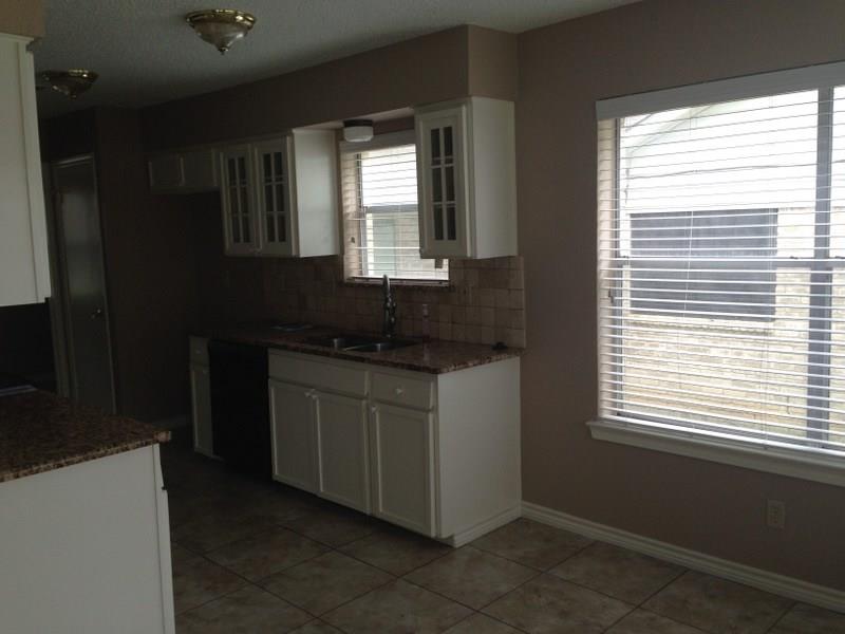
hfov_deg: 55.4
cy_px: 317
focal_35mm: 33
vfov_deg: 42.9
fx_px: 806
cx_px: 422
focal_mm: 4.12
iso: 64
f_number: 2.4
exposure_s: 1/120
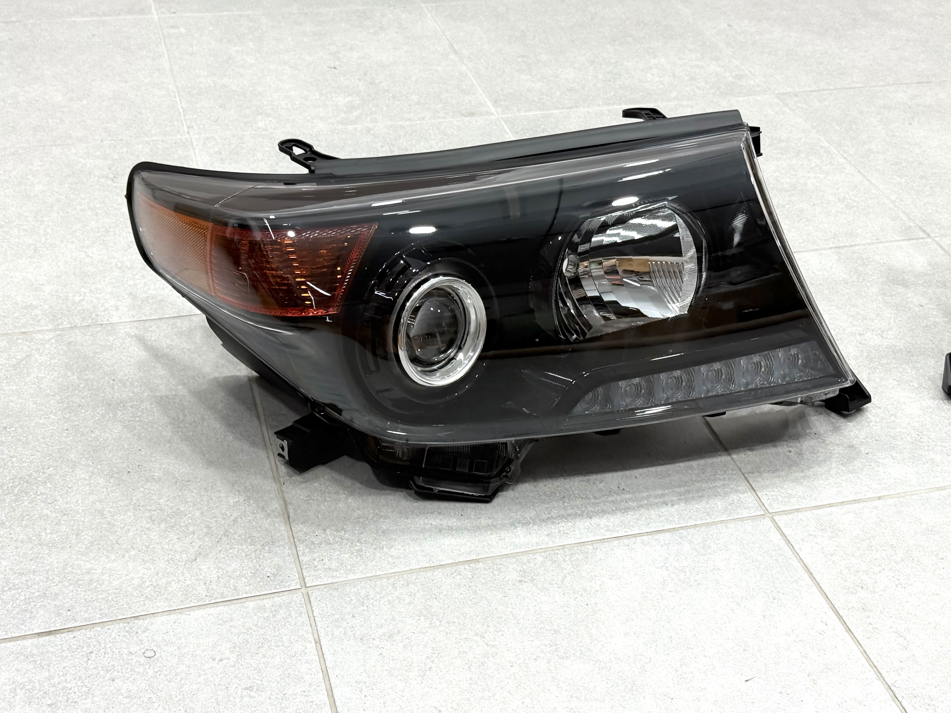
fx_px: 1319
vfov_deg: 30.3
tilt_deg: -36.3
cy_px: 356
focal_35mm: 48
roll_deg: -4.2
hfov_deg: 39.7
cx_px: 476
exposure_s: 1/242
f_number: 1.78
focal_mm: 6.76
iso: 100
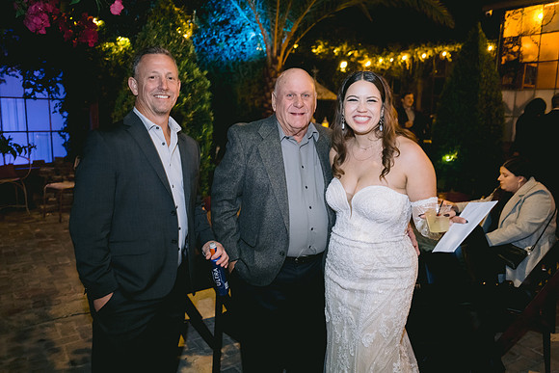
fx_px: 435
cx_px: 280
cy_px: 186
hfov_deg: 65.5
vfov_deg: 46.4
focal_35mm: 28
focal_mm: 28
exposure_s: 1/60
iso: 3200
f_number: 2.8
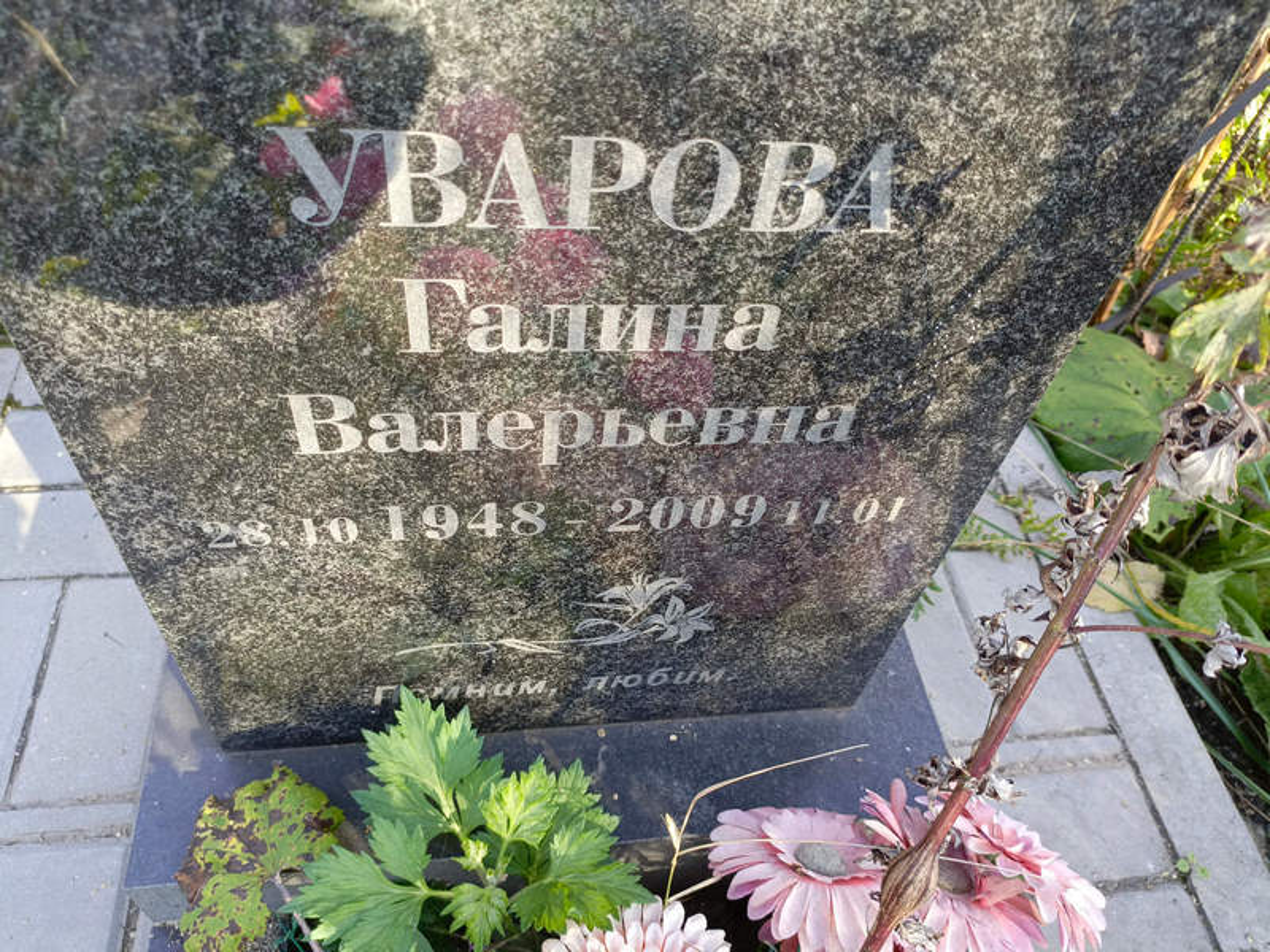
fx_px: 917
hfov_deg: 69.4
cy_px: 476
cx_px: 635
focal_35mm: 25
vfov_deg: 54.9
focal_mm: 4.76
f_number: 1.69
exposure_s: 1/120
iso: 211
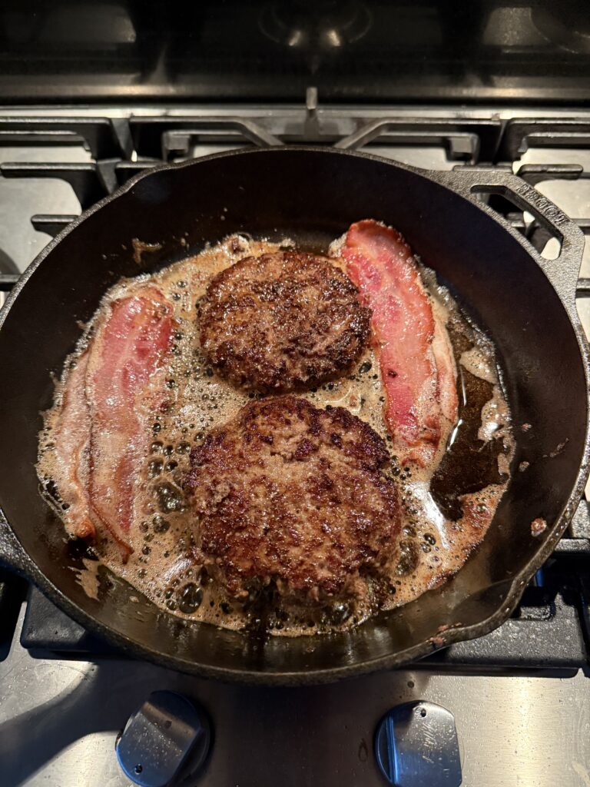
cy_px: 394
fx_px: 545
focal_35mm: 24
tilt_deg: -60.4
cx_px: 295
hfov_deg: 56.8
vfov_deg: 71.6
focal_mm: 6.76
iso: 640
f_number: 1.78
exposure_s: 1/33
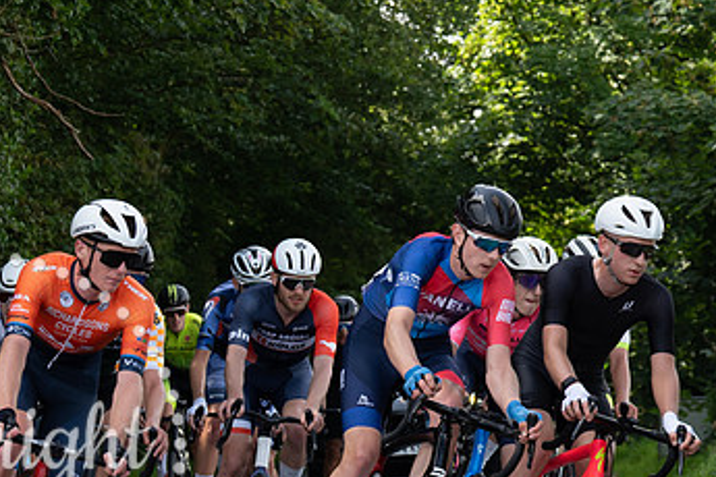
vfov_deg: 7.0
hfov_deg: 10.5
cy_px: 77
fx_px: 3878
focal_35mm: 195
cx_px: 277
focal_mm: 70
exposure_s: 1/800
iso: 640
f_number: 5.6
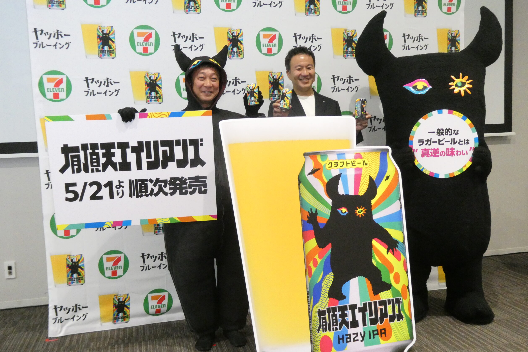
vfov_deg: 37.8
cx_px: 262
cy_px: 189
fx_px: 513
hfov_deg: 54.4
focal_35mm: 35
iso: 1000
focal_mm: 5.8
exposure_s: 1/60
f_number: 3.6
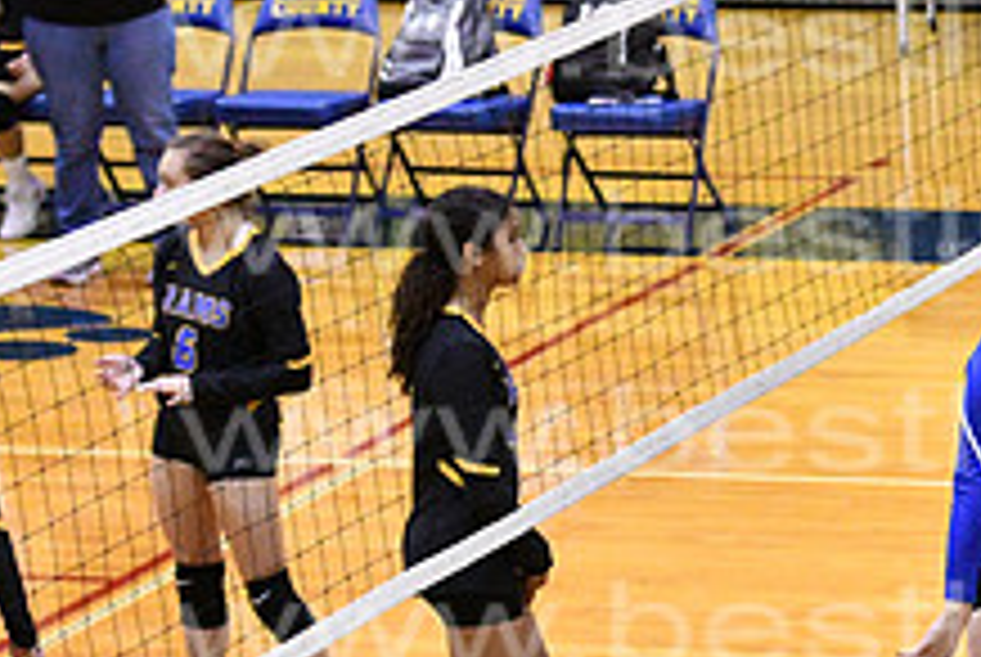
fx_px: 7613
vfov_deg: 4.9
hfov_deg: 7.3
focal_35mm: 279
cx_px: 1206
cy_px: 538
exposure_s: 1/640
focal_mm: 70
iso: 10000
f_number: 3.2
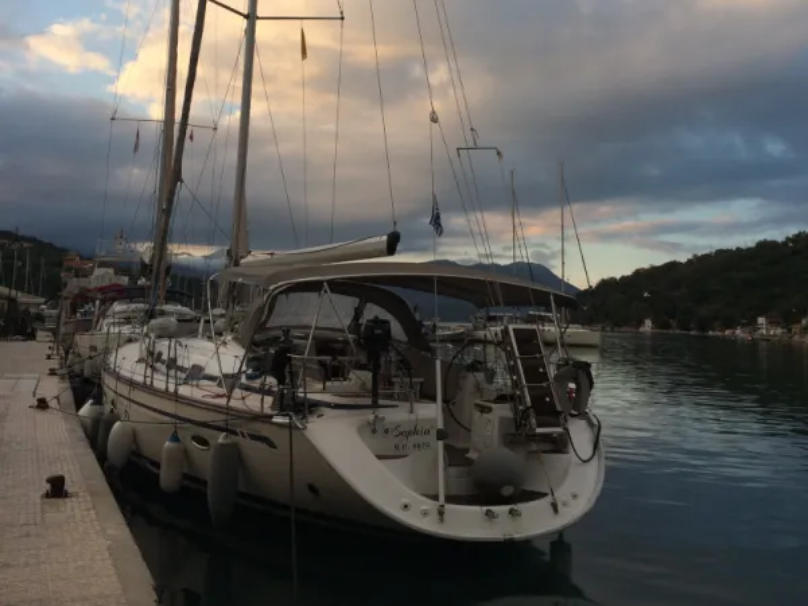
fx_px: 677
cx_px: 404
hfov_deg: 61.7
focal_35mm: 29
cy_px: 303
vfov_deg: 48.2
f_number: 2.2
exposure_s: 1/641
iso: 32
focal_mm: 4.15
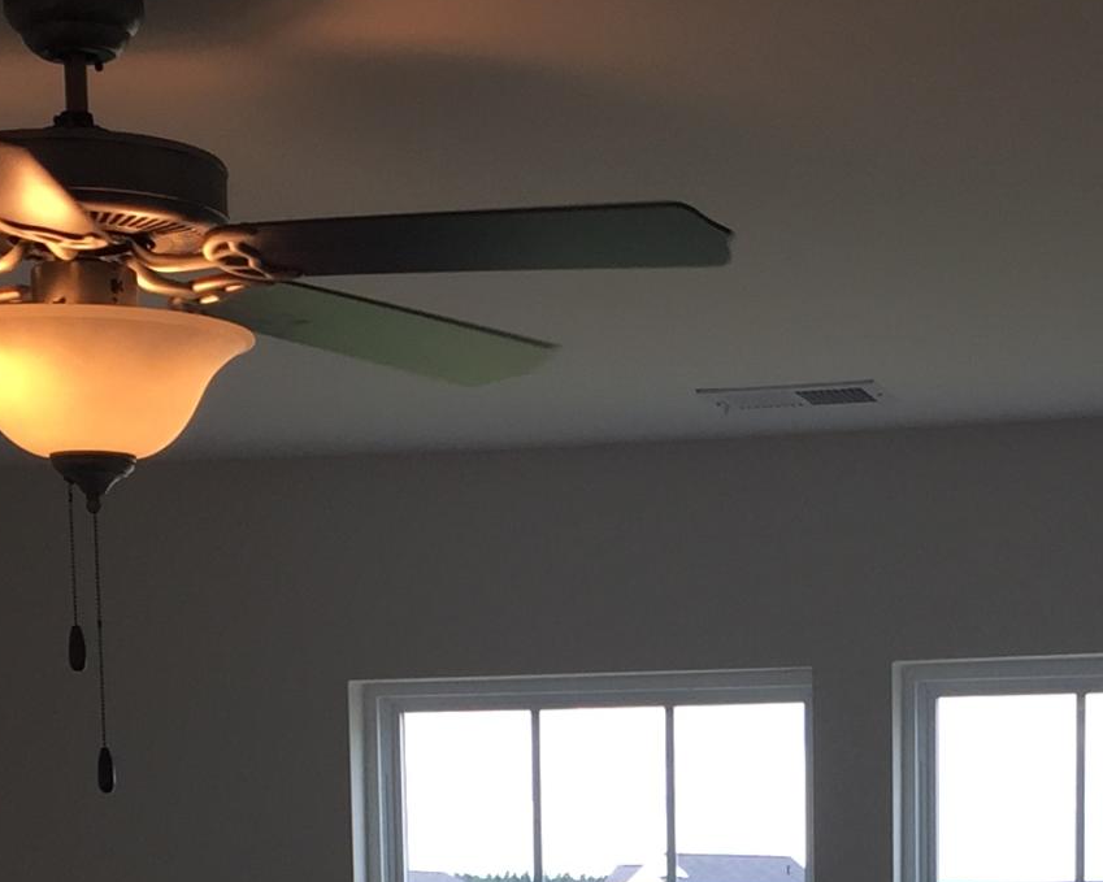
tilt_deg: -7.1
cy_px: 1422
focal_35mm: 100
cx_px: 786
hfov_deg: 19.1
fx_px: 3264
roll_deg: -1.3
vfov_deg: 14.1
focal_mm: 4.15
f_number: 2.2
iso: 32
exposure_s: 1/130
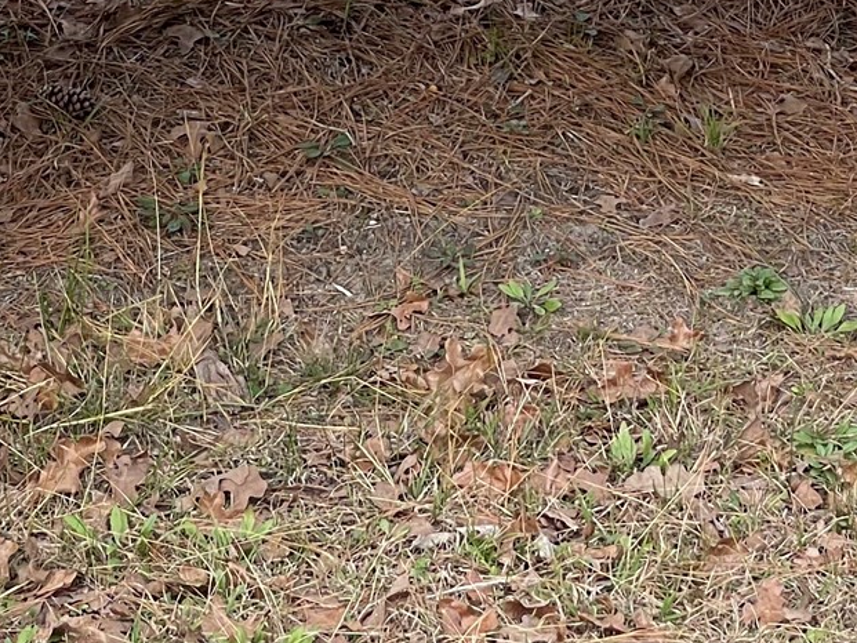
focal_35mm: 211
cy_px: -218
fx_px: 5225
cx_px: 682
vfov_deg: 7.0
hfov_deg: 9.4
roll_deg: -0.3
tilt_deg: -11.7
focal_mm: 7.5
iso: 20
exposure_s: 1/181
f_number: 2.2
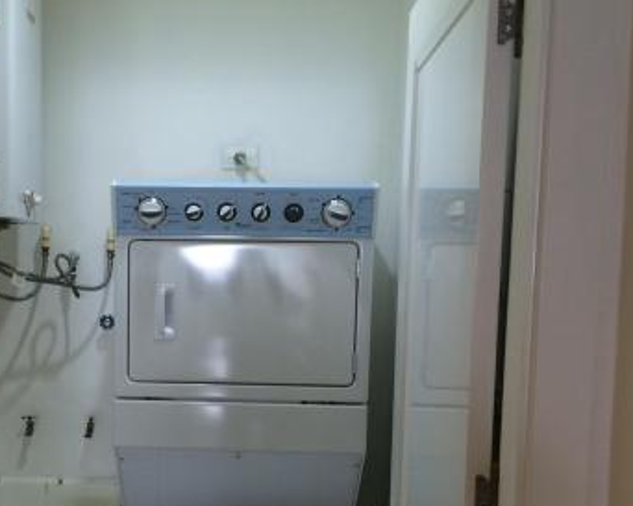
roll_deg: -1.3
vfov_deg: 28.2
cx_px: 183
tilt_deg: -8.3
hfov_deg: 34.9
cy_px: 371
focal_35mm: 53
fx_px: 992
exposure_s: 1/33
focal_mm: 4.15
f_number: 2.2
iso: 50
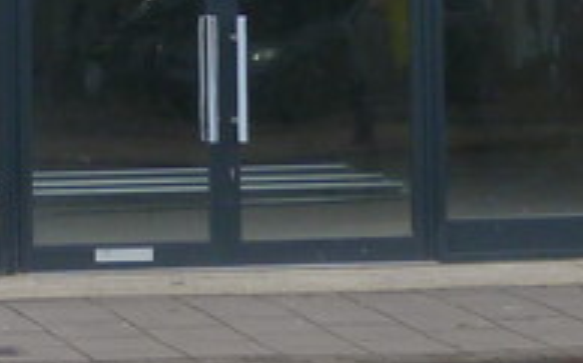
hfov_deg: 10.1
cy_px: -411
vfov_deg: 6.1
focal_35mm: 207
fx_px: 3287
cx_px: 114
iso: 100
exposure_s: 1/100
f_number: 3.6
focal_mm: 6.5
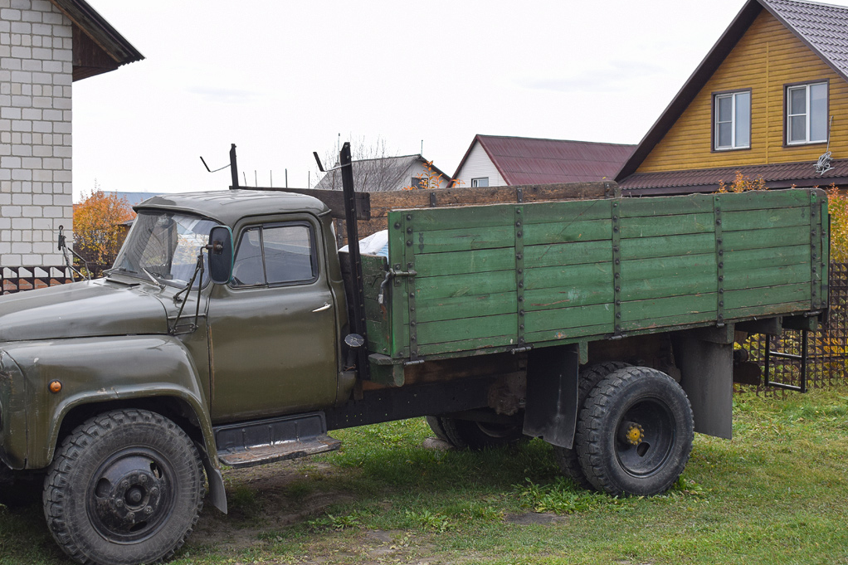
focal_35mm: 55
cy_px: 280
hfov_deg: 36.4
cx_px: 365
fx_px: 1286
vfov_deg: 24.8
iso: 400
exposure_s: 1/320
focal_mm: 31
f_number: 5.6
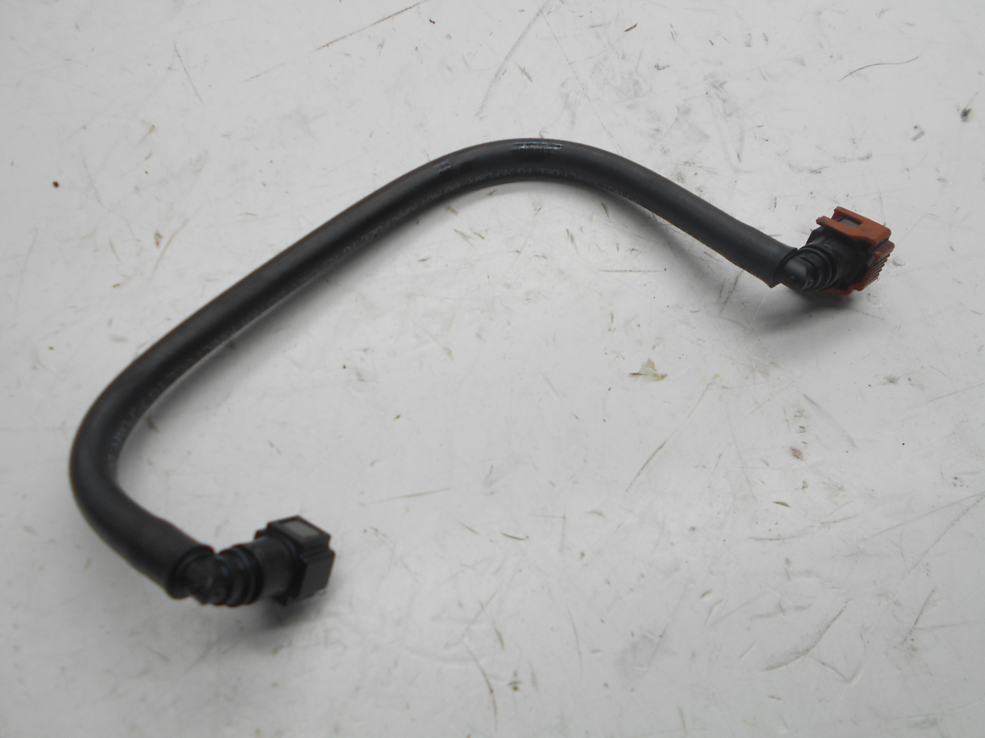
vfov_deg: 53.1
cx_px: 492
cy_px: 369
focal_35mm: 26
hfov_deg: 67.3
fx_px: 740
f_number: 3.2
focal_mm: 4.6
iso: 80
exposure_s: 1/60
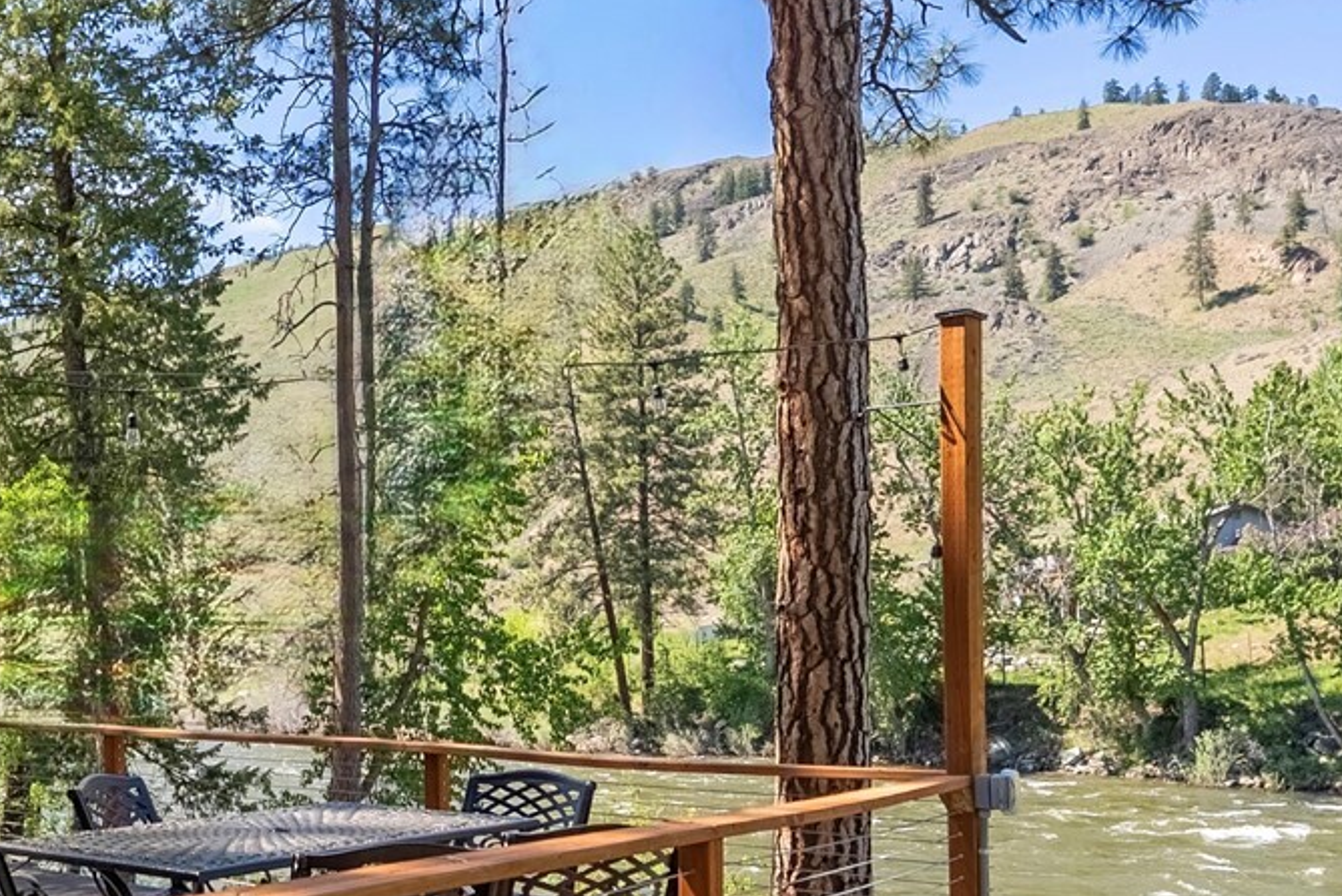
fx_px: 1436
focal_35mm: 39
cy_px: 573
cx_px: 194
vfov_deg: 34.4
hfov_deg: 46.3
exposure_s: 1/3200
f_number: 6.3
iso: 125
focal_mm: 15.2
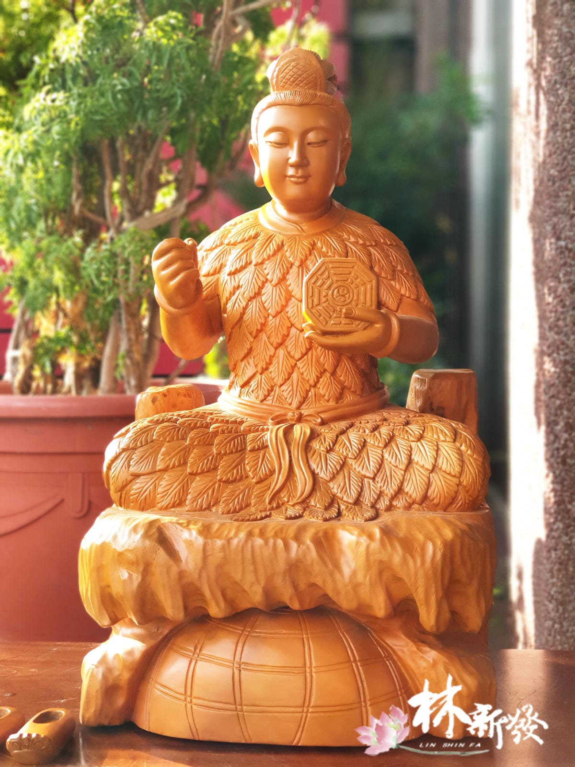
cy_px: 384
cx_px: 288
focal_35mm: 52
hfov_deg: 28.0
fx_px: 1152
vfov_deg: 36.8
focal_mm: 6
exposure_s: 1/120
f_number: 2.4
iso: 50
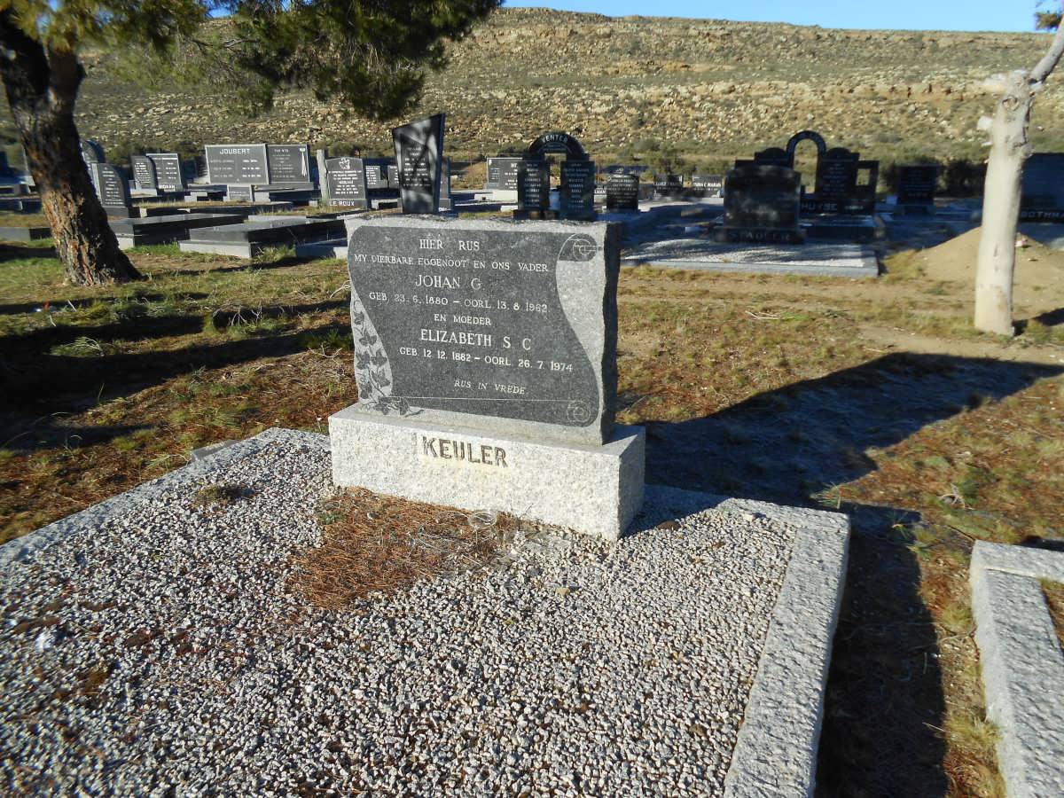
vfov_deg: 53.1
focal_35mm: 26
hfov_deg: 67.3
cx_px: 532
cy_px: 399
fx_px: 799
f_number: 3.5
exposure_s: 1/640
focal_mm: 4.6
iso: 80
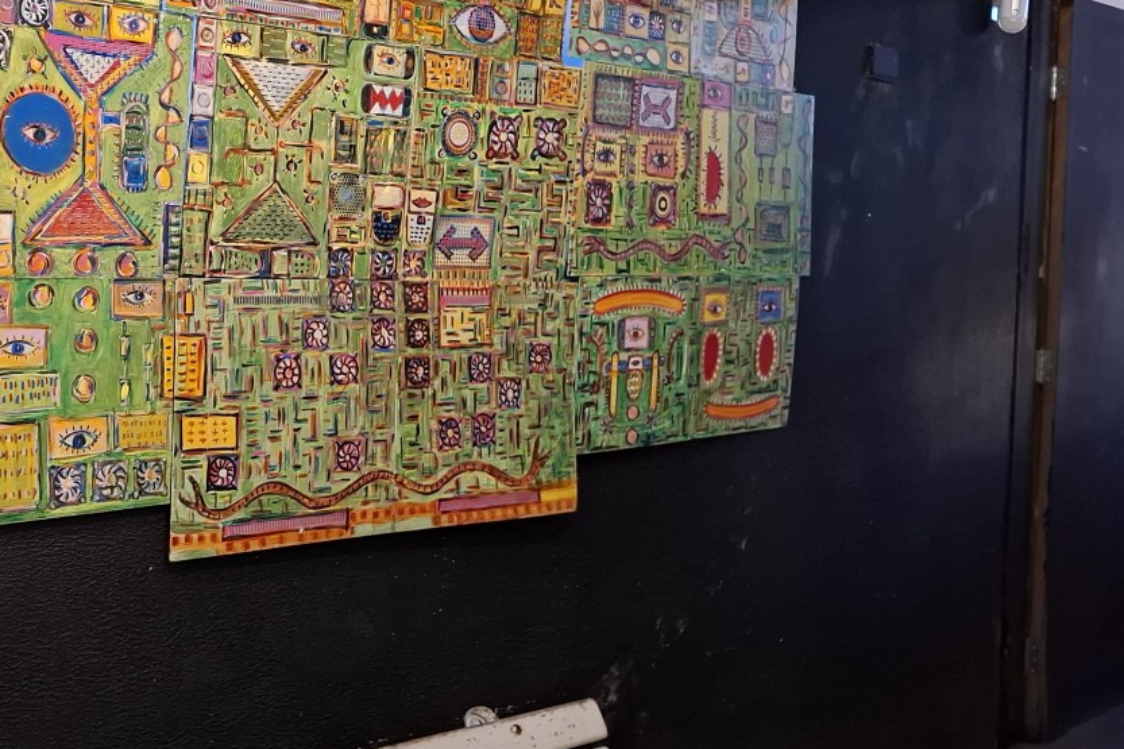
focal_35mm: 41
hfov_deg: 44.9
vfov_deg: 32.0
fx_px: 1280
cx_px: 216
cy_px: 192
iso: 400
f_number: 1.8
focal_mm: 5.54
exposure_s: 1/30
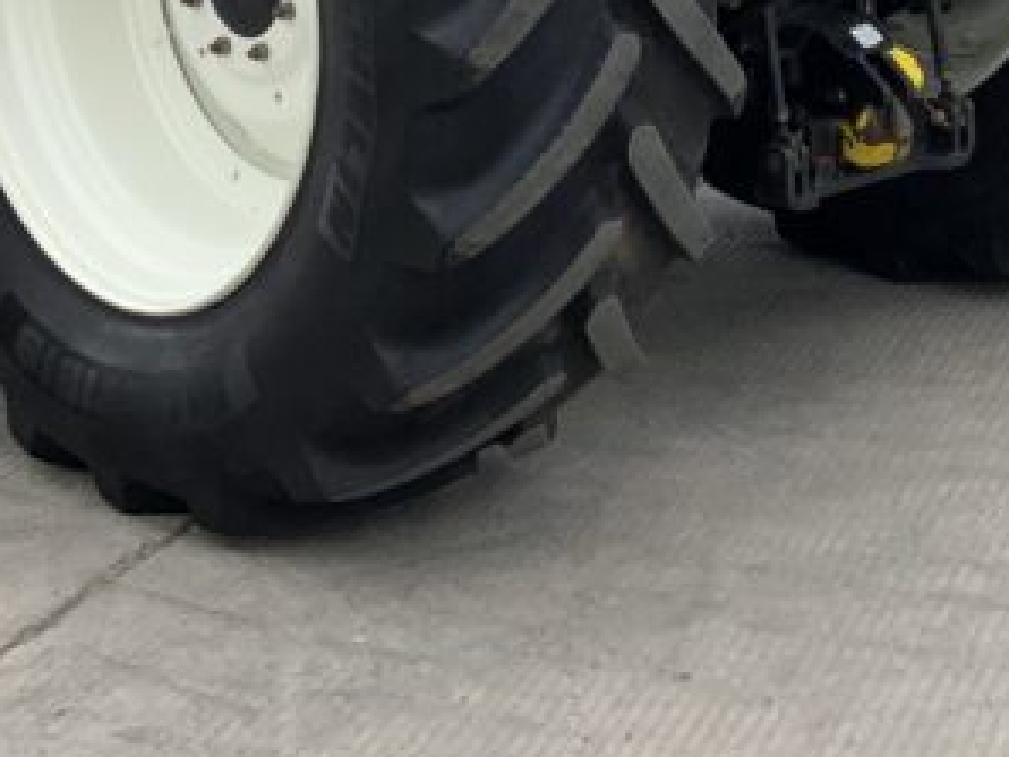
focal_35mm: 100
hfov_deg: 19.6
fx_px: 2916
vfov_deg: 13.7
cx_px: 622
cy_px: -445
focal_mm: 3
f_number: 1.8
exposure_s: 1/593
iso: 16
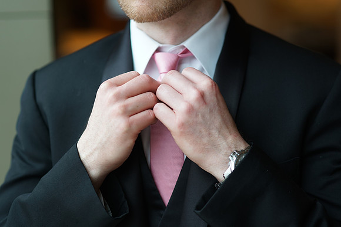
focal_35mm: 85
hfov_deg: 23.9
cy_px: 114
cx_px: 170
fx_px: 805
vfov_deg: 16.1
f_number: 2.5
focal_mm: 85
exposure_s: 1/100
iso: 500
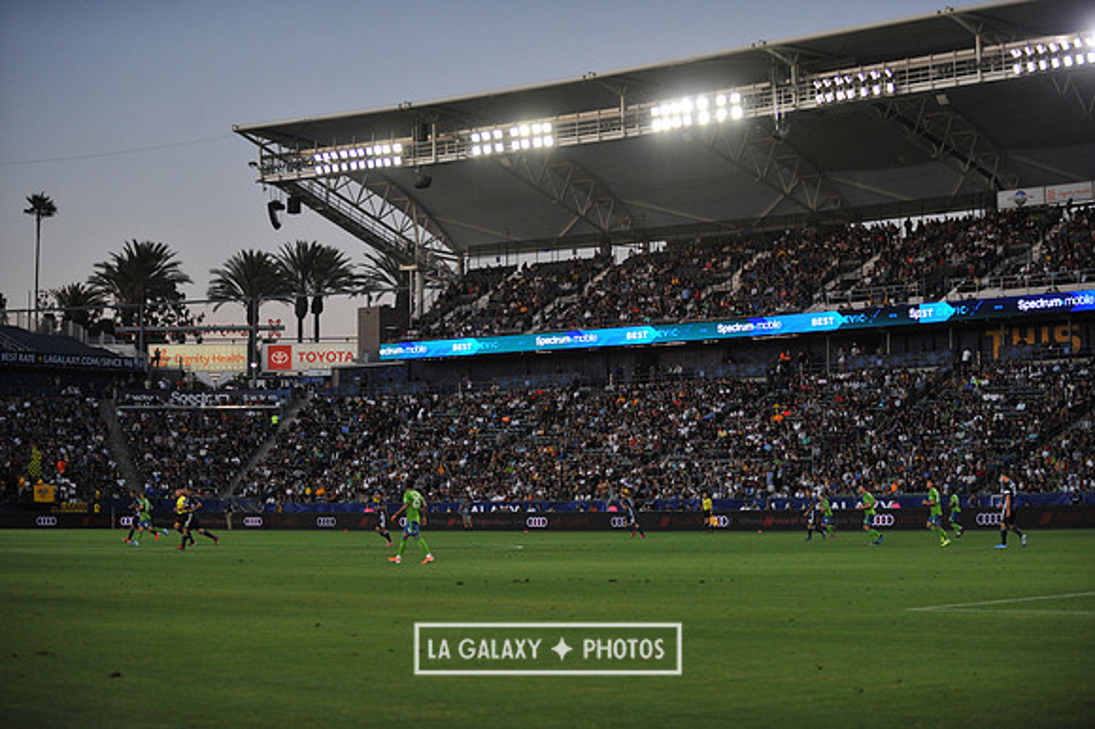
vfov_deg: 19.4
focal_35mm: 70
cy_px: 364
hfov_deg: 28.9
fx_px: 2128
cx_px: 548
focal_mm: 70
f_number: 2.8
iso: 1600
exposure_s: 1/2500
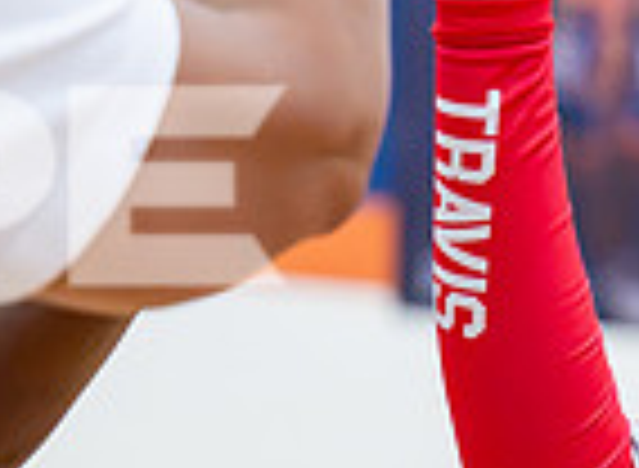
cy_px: 306
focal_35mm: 340
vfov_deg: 4.3
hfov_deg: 5.7
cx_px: 1374
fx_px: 6224
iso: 5000
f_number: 2.8
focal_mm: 71
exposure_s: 1/800
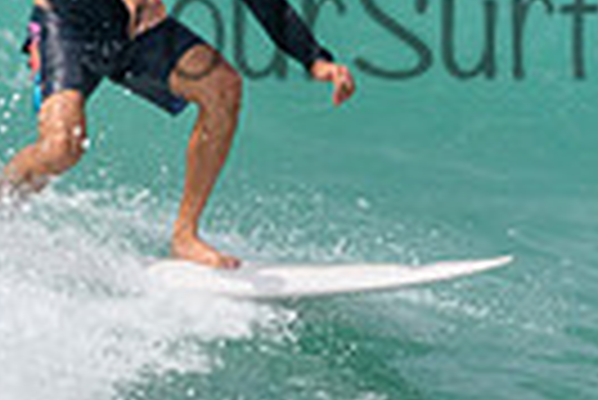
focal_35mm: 3484
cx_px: 553
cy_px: -25
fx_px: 57936
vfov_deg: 0.4
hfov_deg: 0.6
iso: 900
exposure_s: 1/2000
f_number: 11
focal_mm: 800
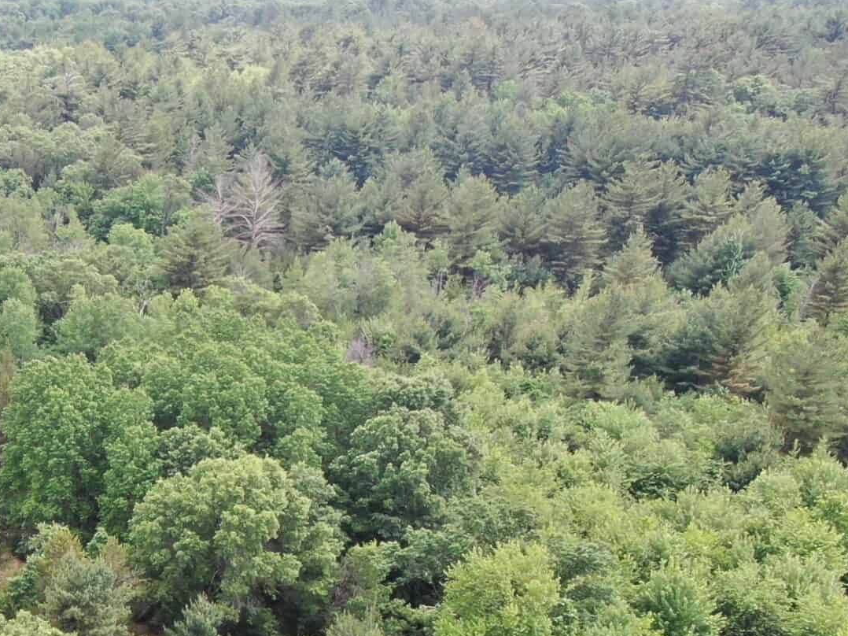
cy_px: 665
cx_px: -144
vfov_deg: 24.3
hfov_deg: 29.5
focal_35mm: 57
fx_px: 1396
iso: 100
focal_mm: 4.39
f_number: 2.8
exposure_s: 1/240
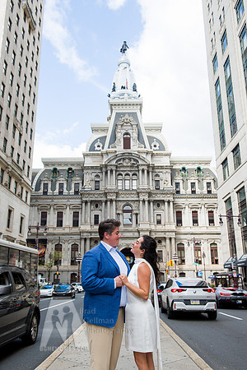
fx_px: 329
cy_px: 185
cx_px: 124
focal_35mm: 32
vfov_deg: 58.7
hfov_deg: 41.1
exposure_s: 1/640
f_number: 6.3
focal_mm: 32
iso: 800
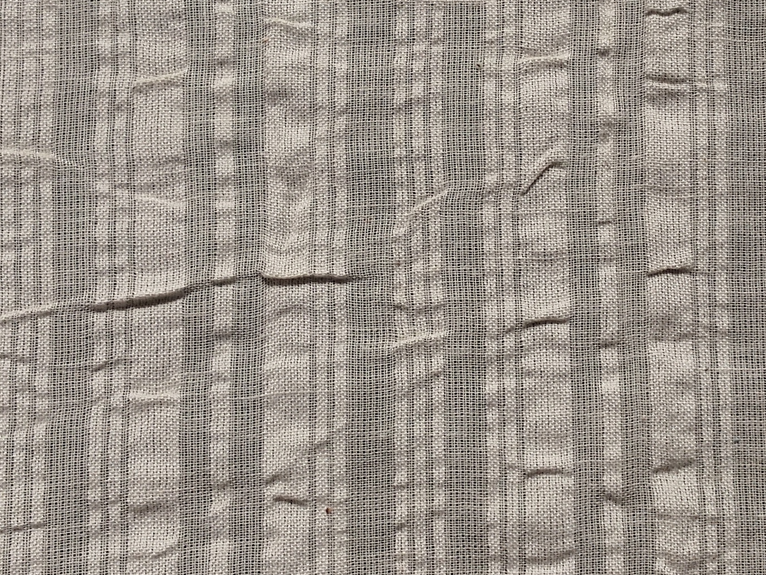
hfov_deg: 31.1
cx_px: 471
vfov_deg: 23.6
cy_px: 204
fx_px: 1372
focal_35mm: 62
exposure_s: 1/100
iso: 64
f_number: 2
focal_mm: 2.78
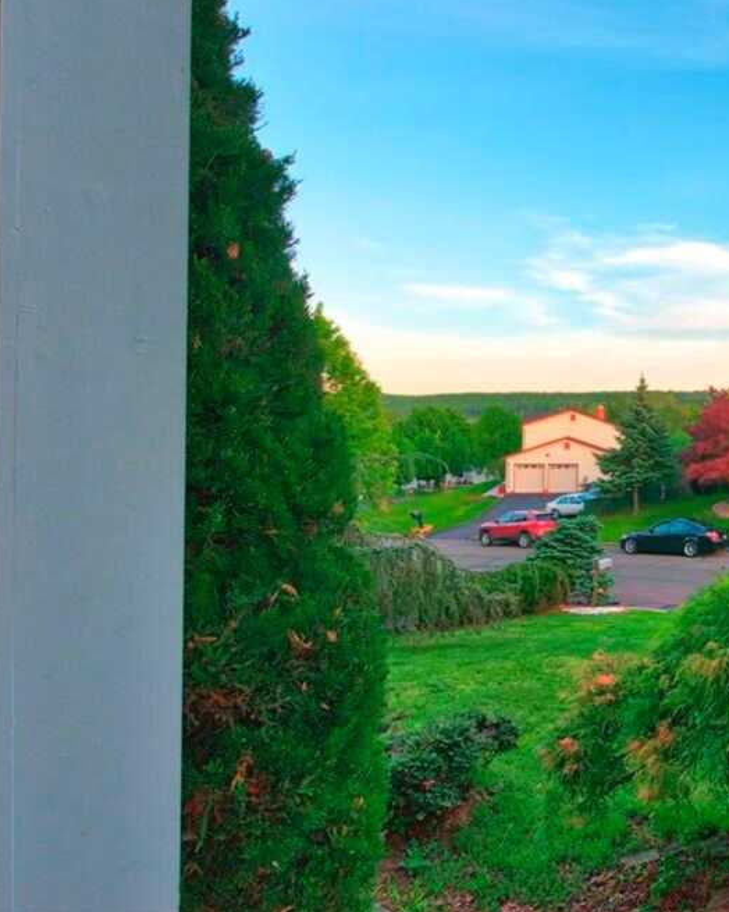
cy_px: 443
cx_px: 704
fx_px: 593
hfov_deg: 52.3
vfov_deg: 75.0
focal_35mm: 22
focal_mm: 15
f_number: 11
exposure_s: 1/13
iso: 640
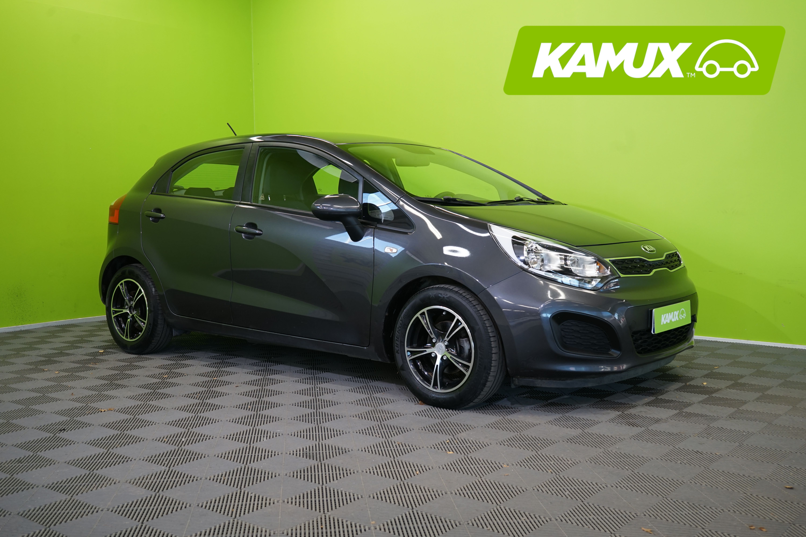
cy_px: 268
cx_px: 403
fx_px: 828
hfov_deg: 51.9
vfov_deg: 35.9
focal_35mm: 37
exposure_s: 1/30
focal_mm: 37
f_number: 6.3
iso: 500
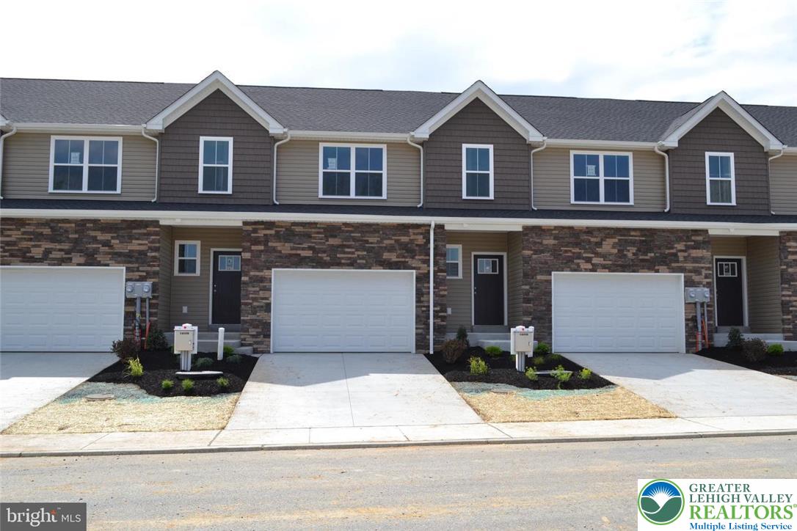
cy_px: 266
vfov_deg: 40.0
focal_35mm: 33
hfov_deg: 57.2
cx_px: 398
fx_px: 731
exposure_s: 1/400
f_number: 8
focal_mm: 22
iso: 200
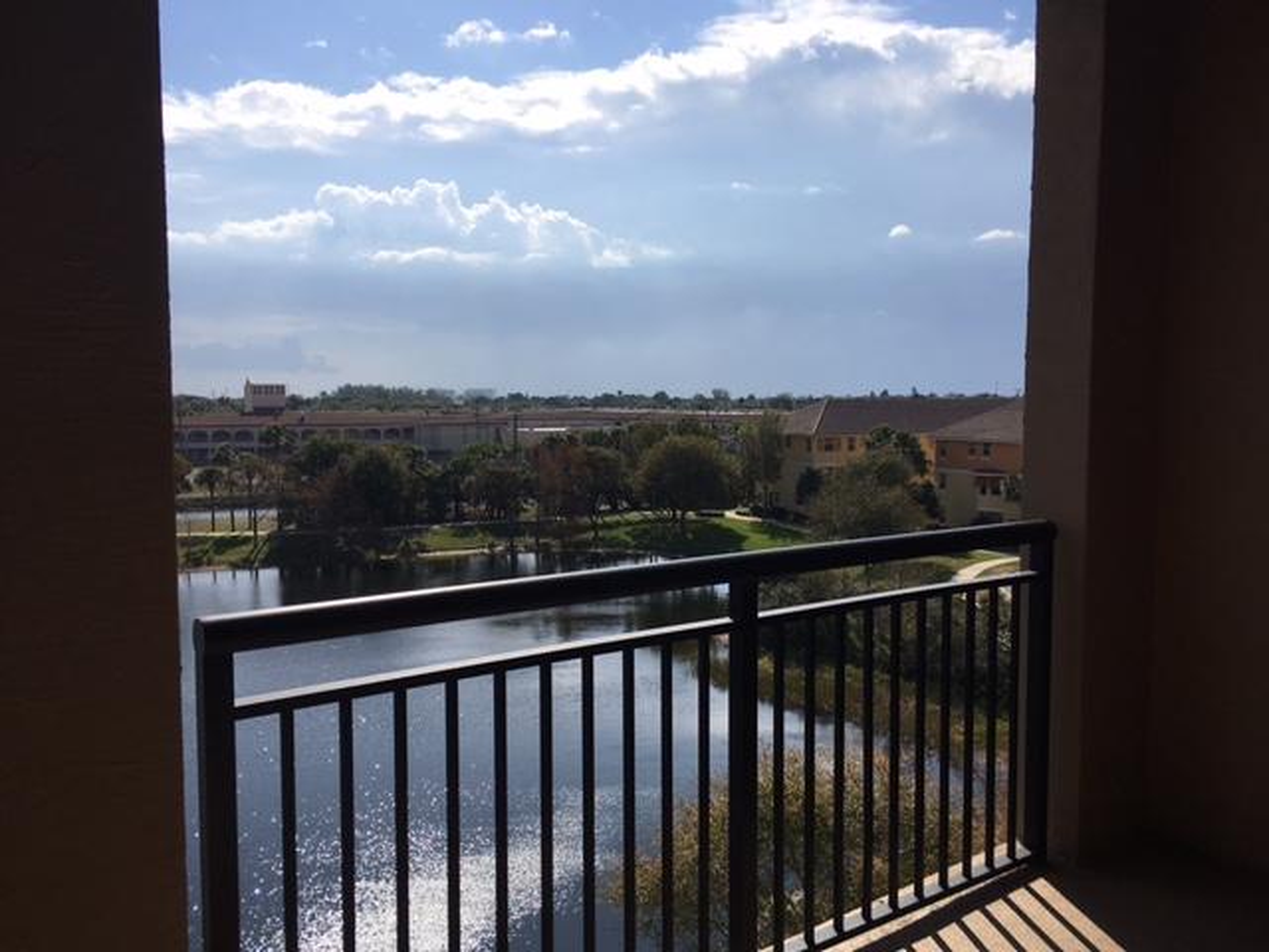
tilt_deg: -3.8
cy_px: 476
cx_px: 634
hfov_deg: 61.7
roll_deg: +0.7
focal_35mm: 29
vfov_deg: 48.2
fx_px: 1063
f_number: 2.2
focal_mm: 4.15
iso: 25
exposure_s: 1/3663
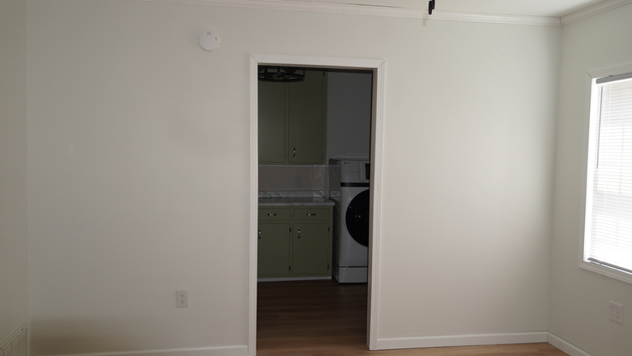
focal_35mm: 34
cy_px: 188
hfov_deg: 58.7
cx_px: 319
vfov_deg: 35.1
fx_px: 562
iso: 125
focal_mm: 21
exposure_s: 1/30
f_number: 4
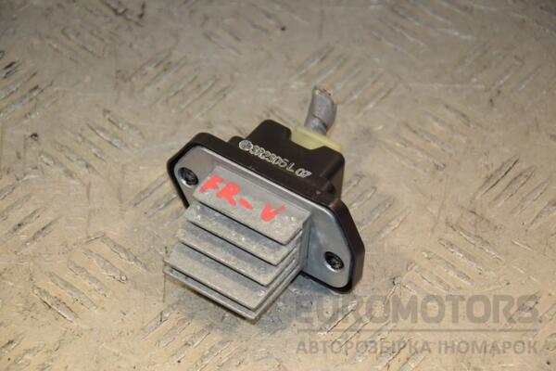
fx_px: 2085
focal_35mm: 135
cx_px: 278
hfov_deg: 15.2
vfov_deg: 10.2
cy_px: 186
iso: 800
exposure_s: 1/200
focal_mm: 90
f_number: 6.3
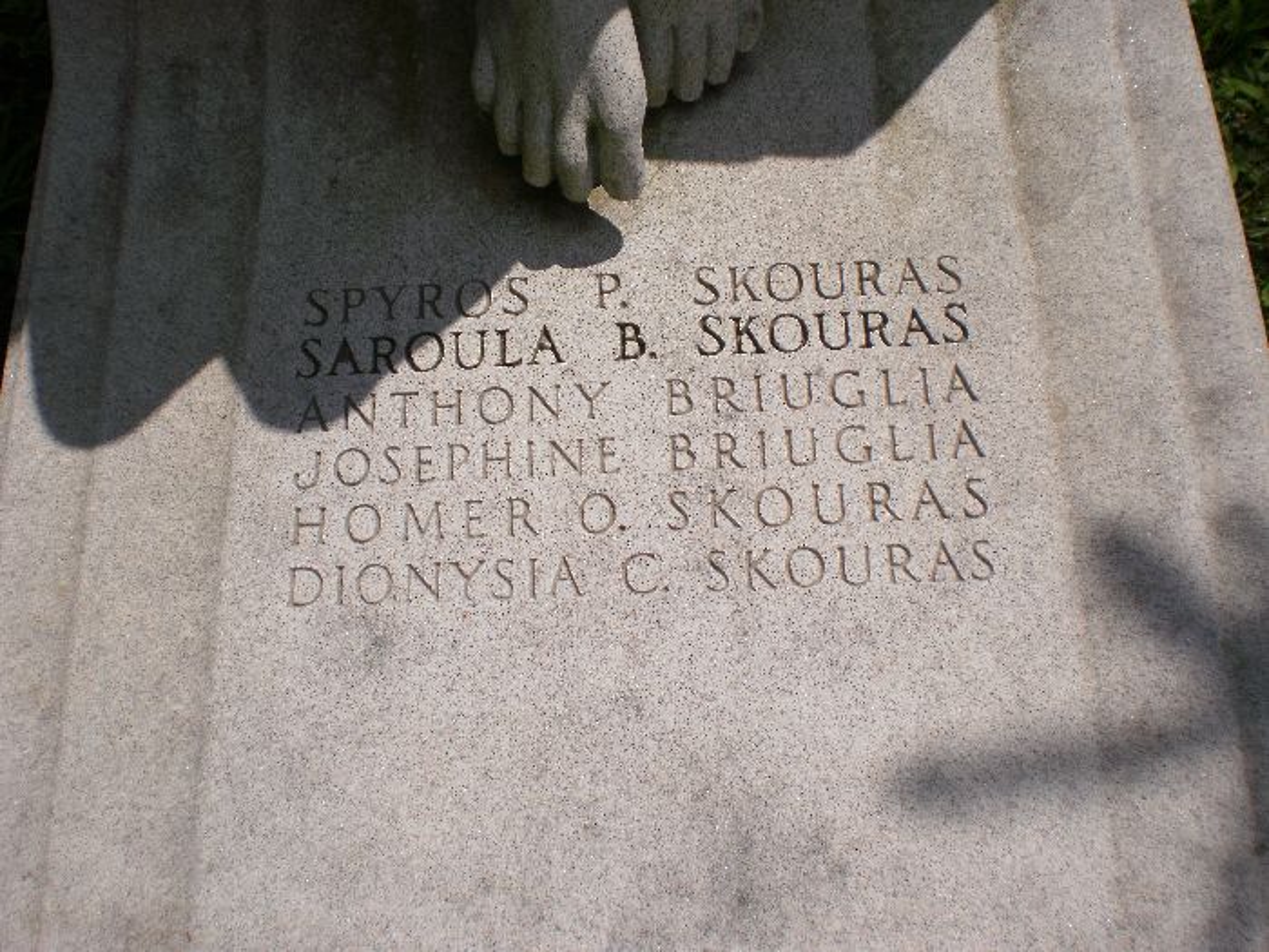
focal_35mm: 36
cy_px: 476
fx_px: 1320
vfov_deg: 39.7
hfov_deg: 51.4
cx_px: 634
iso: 100
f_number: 4.6
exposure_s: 1/2000
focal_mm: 6.3
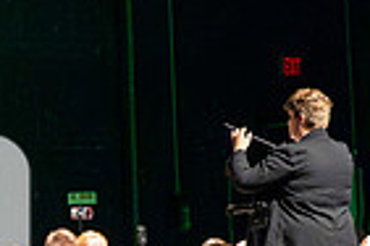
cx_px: -168
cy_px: 258
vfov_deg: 3.7
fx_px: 3792
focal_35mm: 369
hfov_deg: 5.5
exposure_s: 1/640
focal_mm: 90
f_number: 2.8
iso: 12800
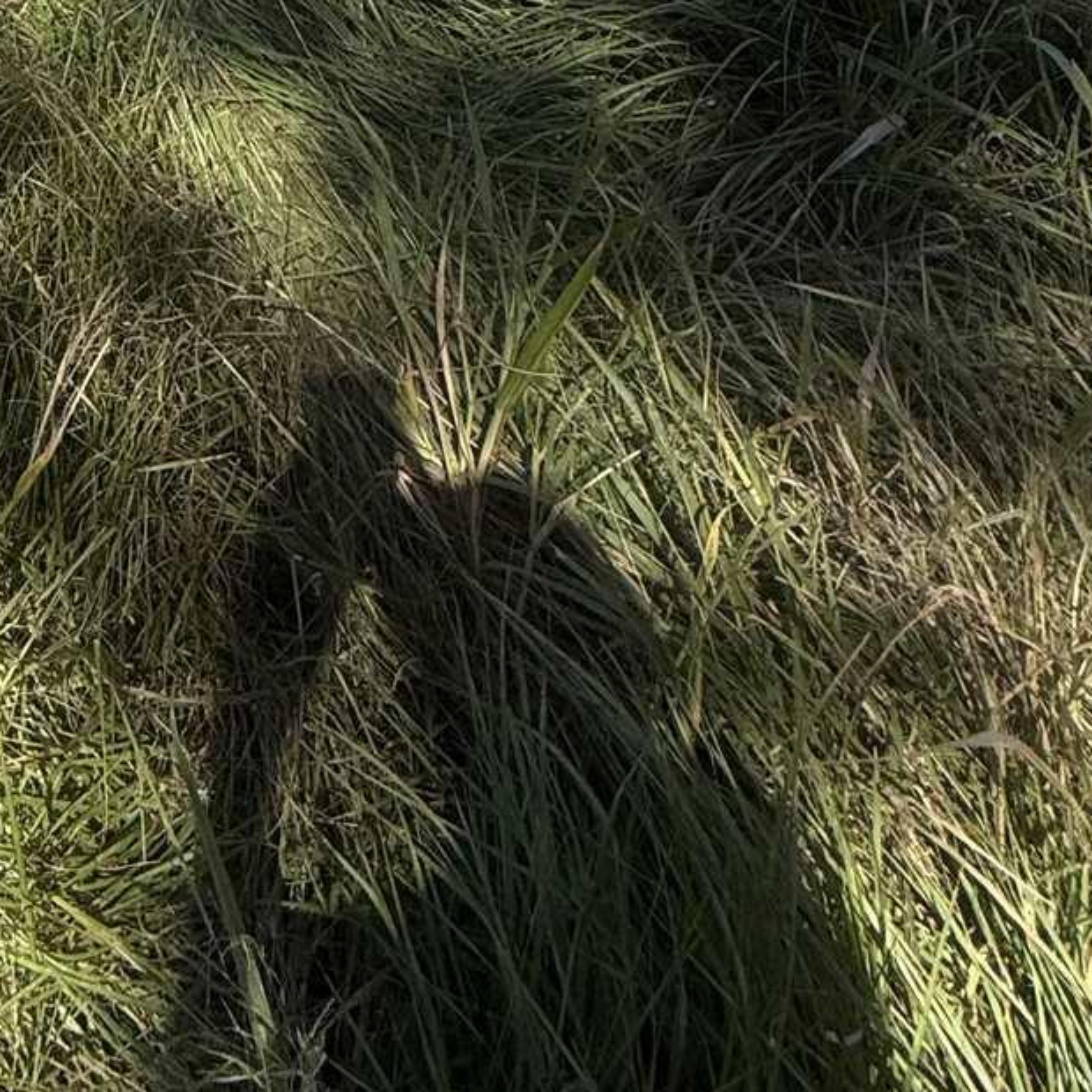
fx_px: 1642
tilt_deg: -19.6
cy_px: -650
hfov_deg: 30.4
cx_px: -262
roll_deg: +0.6
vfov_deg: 25.1
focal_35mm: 46
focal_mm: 2.22
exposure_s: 1/1399
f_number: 2.2
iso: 50
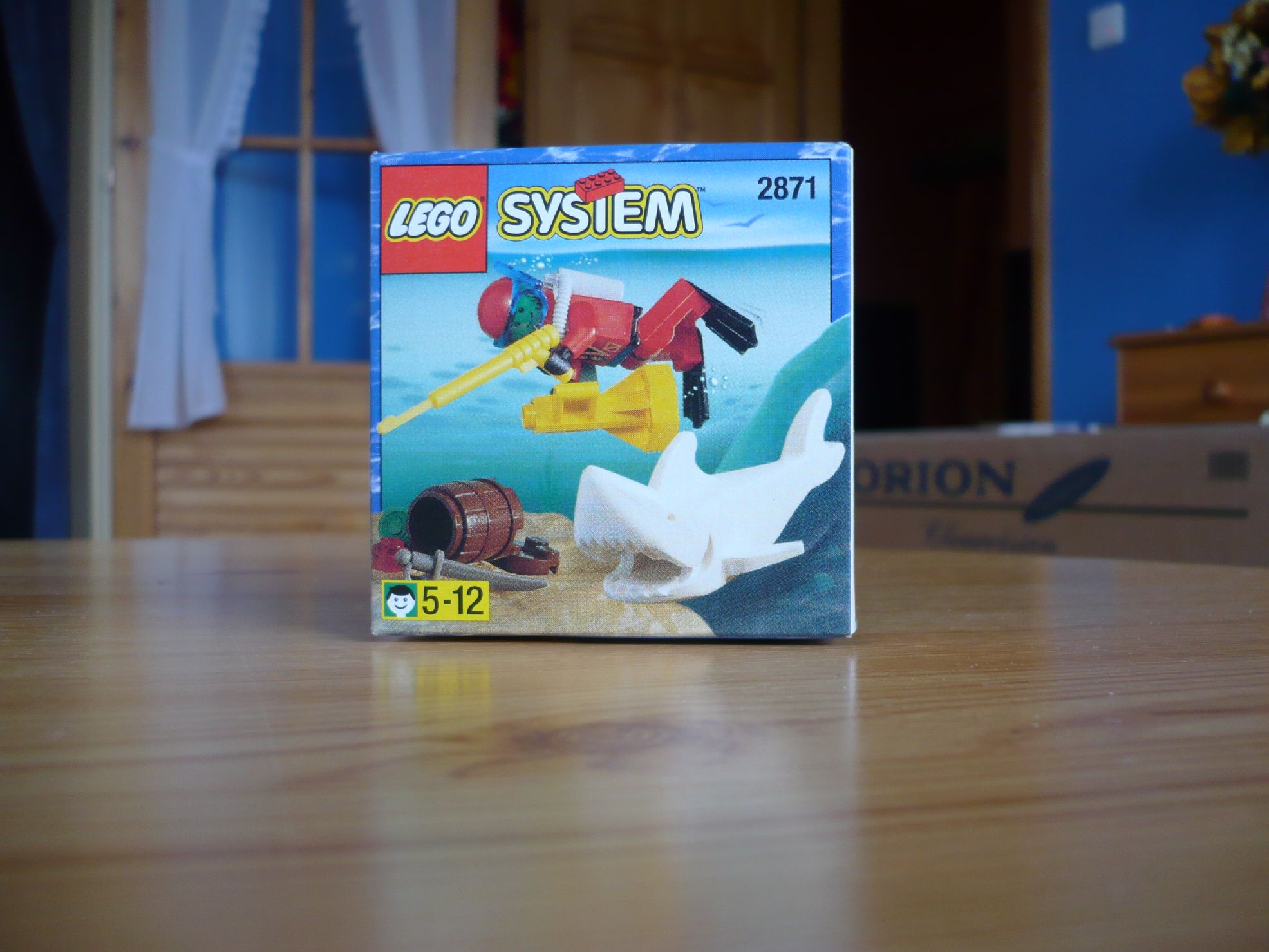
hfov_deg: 52.6
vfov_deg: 40.7
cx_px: 634
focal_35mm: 35
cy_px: 476
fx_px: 1283
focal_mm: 5.8
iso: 100
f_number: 2.8
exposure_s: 1/25
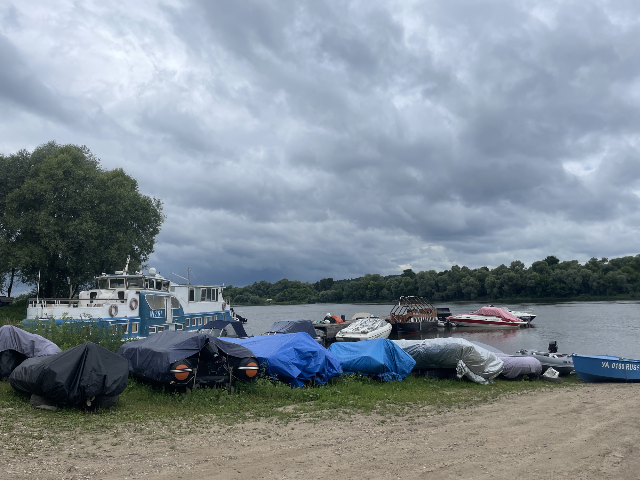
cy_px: 240
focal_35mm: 26
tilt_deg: +7.6
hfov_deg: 67.3
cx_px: 320
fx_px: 481
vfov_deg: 53.1
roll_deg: +1.8
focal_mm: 4.2
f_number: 1.6
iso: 32
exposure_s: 1/4464
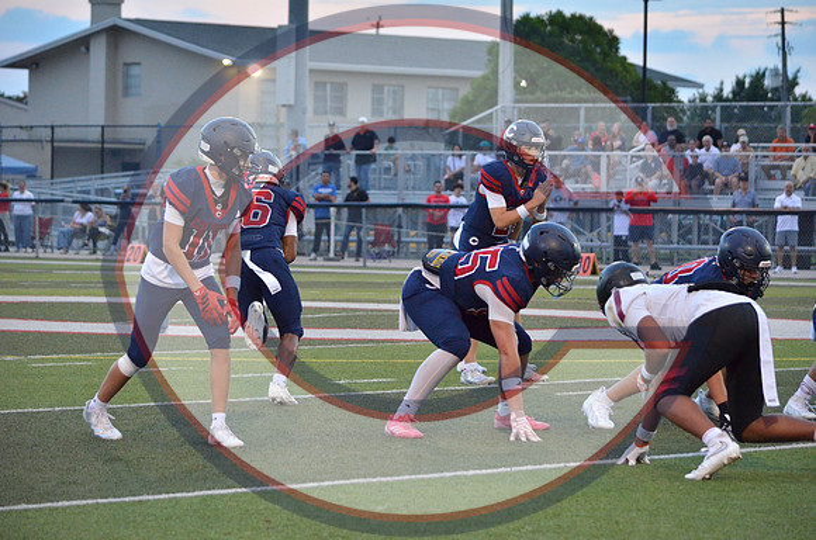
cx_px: 408
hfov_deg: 11.8
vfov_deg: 7.9
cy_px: 270
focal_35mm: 174
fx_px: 3935
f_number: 4.8
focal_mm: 116
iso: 2500
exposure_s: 1/500
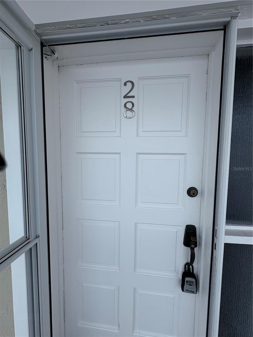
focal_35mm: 14
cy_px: 168
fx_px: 136
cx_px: 126
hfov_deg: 85.7
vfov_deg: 102.1
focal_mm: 2.22
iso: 40
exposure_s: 1/636
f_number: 2.2
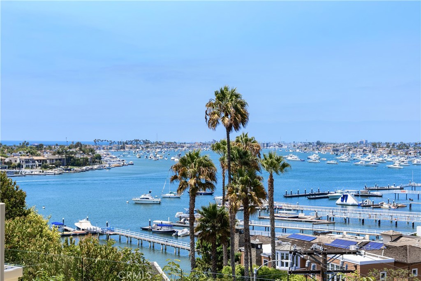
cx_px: 210
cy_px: 140
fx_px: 608
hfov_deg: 38.2
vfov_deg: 26.0
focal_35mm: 52
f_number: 9
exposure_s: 1/80
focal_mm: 52
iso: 40
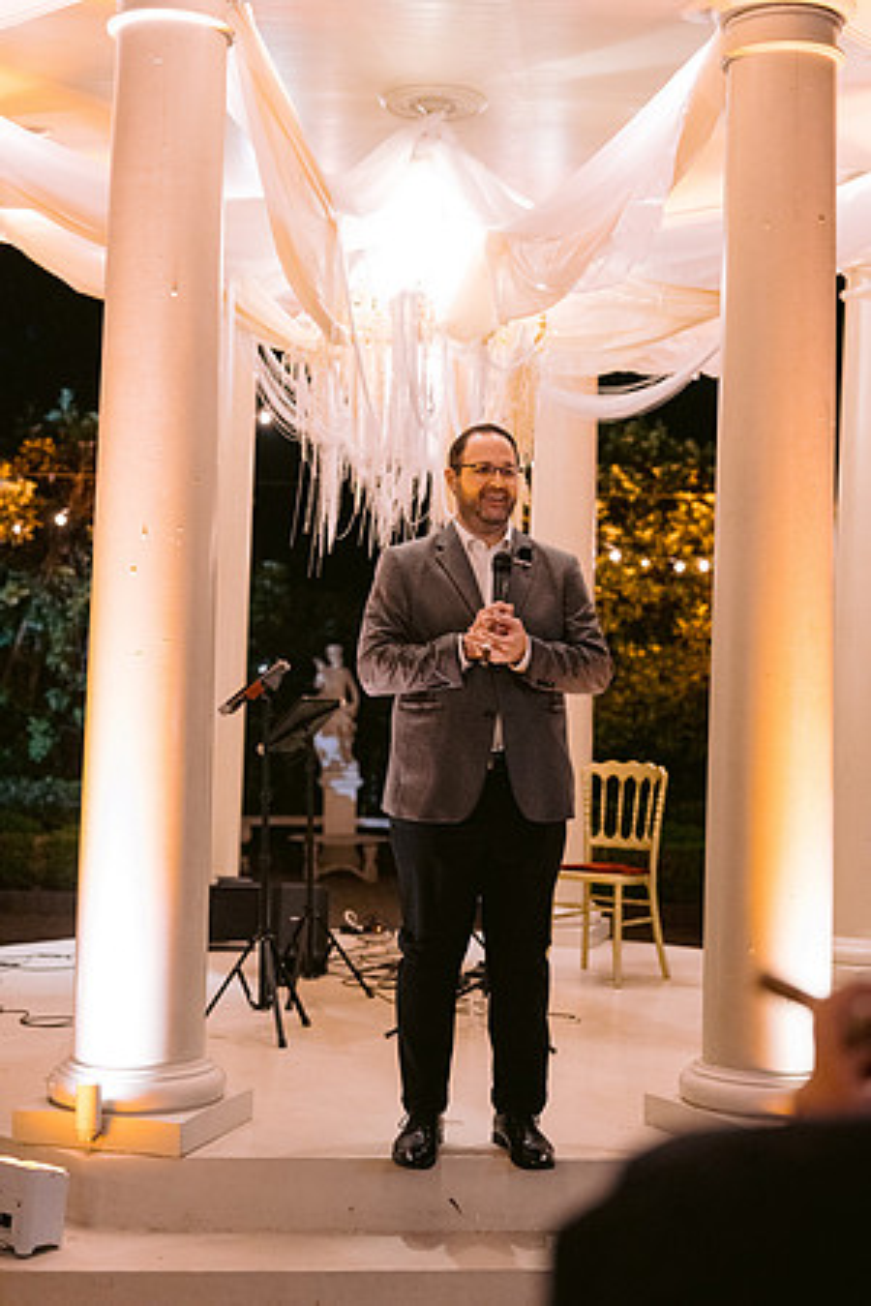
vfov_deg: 39.6
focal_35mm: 50
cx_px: 436
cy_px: 653
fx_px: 1814
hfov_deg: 27.0
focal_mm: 50
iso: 4000
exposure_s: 1/80
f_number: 2.5
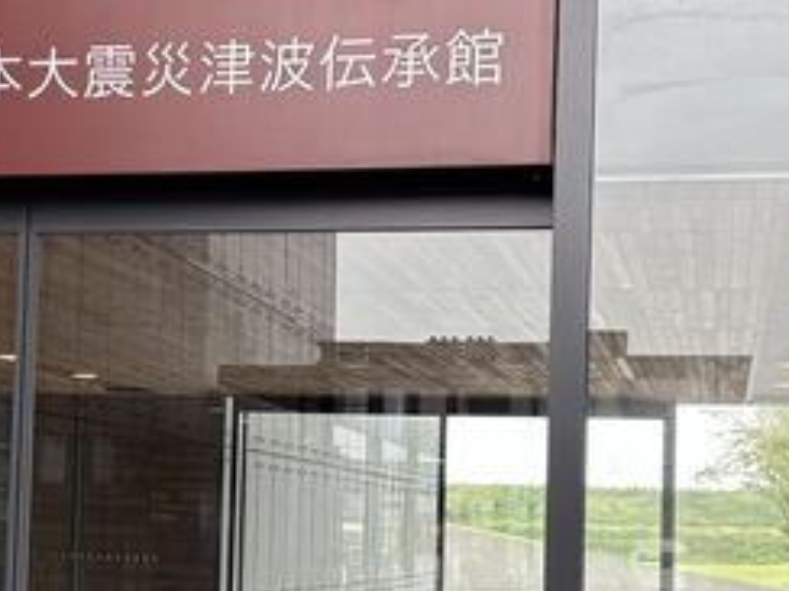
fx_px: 1983
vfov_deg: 16.9
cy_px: 418
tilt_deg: +4.2
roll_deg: -0.7
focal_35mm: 87
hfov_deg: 22.1
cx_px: 134
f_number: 1.6
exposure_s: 1/226
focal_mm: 5.96
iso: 125
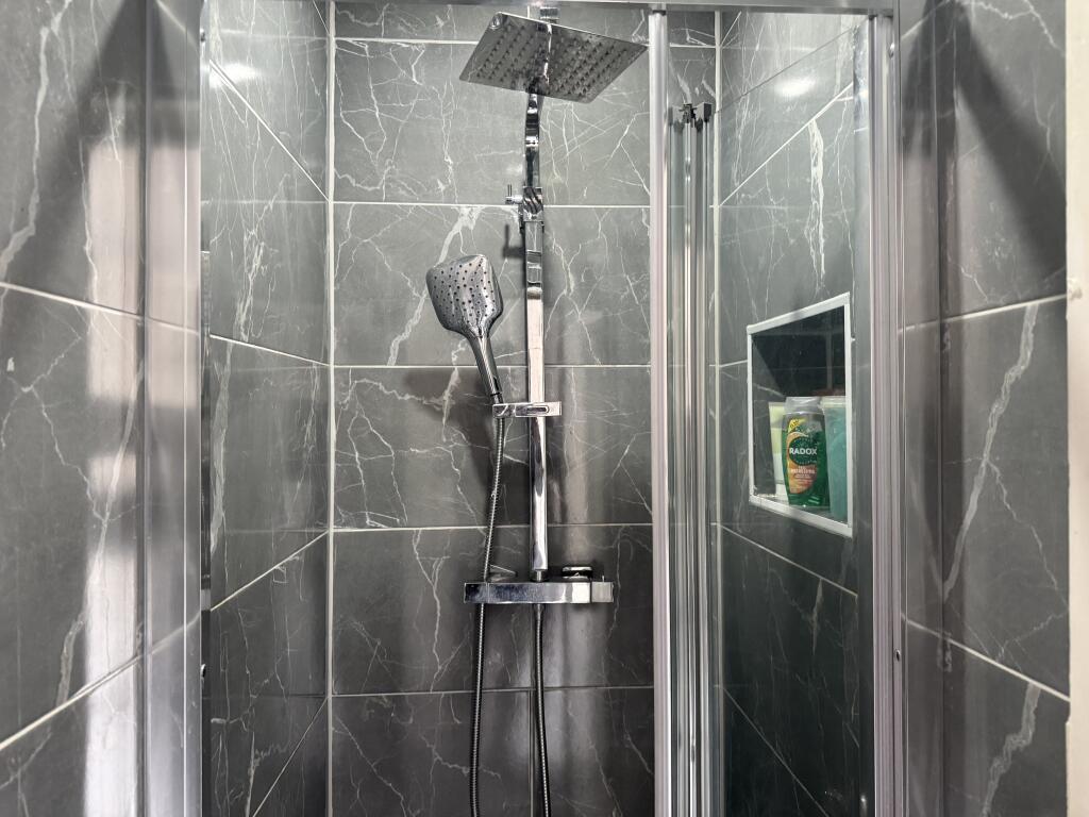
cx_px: 544
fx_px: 755
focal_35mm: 24
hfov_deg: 71.6
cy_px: 408
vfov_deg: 56.8
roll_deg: +0.9
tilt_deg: +1.2
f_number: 1.78
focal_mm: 6.76
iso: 500
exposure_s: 1/60
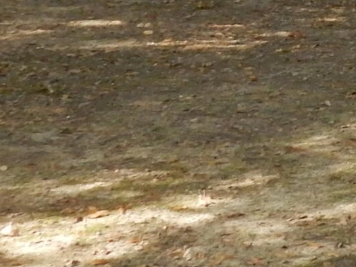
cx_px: 768
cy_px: -233
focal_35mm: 205
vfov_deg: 7.0
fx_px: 2108
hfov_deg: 9.0
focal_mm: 6.4
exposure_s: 1/200
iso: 400
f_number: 4
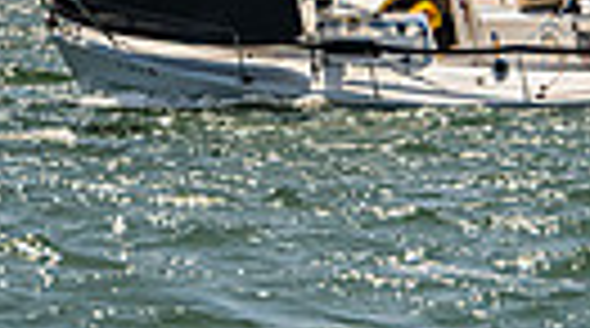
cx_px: 468
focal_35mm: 721
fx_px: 11254
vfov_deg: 1.7
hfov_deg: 3.0
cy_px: -528
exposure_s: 1/2500
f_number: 8
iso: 400
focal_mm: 155
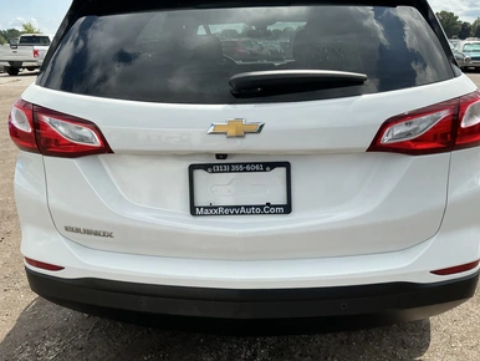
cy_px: 179
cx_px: 246
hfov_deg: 61.6
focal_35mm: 29
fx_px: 402
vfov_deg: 48.3
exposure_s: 1/1311
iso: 25
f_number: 1.8
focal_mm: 3
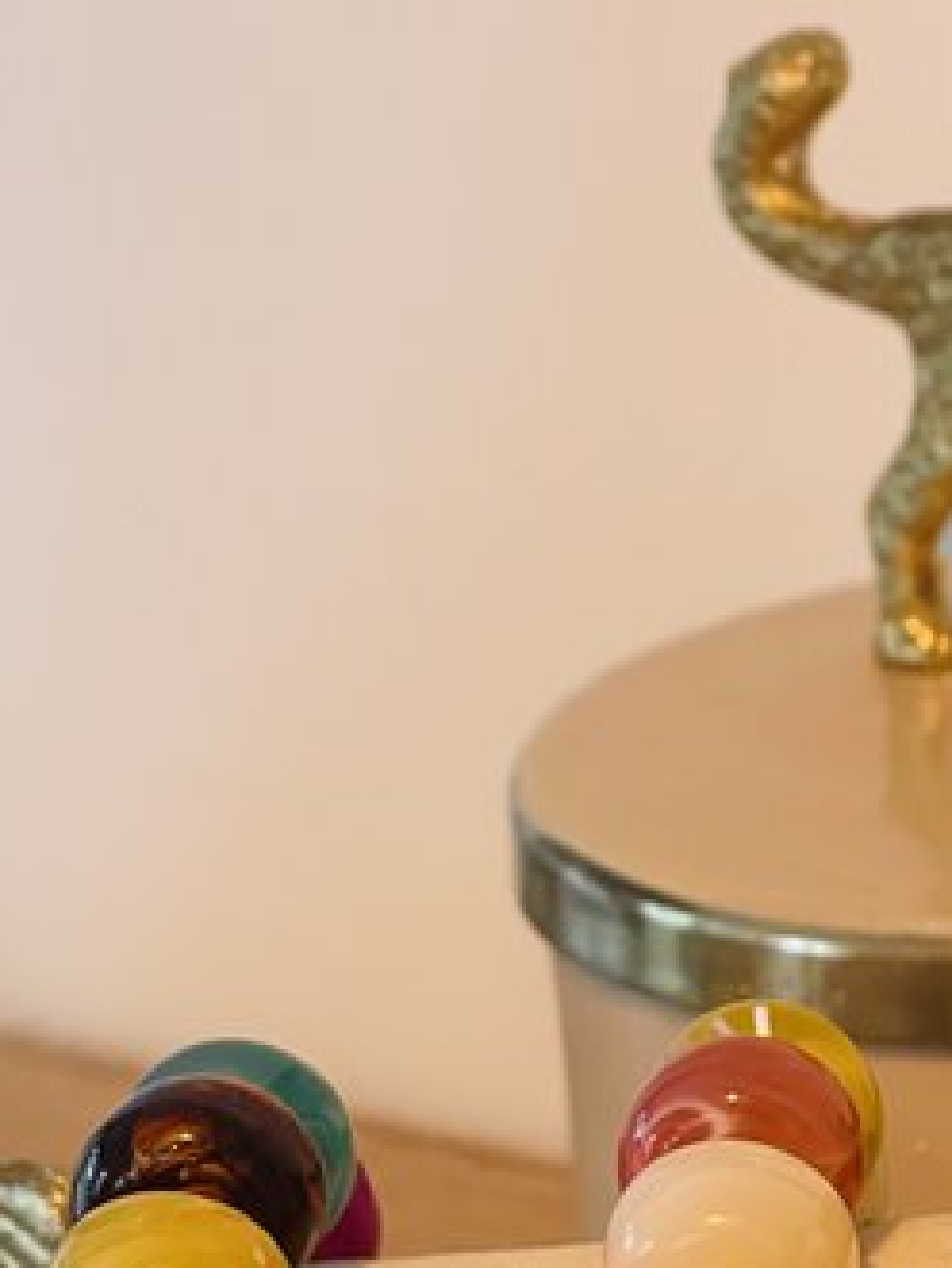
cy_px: 1414
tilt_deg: -21.5
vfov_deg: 12.5
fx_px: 5676
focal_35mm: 155
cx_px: 1017
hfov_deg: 9.5
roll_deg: +0.6
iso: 200
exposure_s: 1/99
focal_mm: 7.5
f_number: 2.2
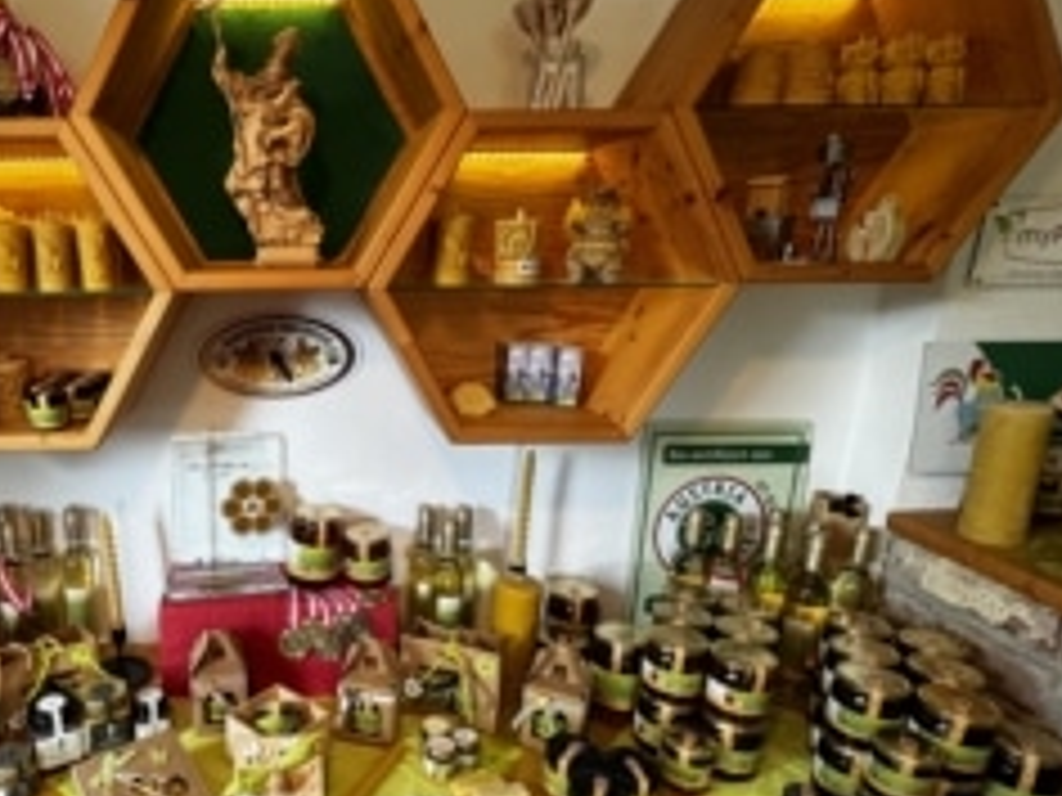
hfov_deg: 67.9
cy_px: 450
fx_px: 736
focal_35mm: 24
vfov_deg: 56.6
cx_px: 290
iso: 320
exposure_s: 1/100
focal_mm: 2.22
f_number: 2.2
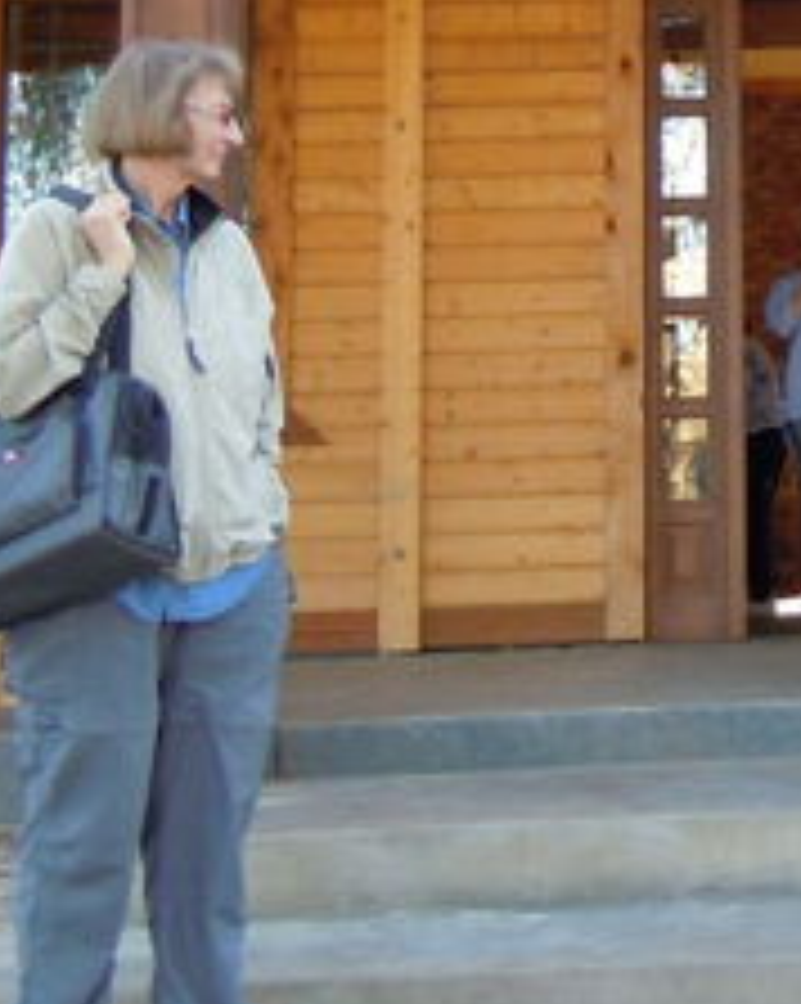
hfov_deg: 13.9
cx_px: 1125
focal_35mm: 105
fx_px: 3116
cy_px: 14
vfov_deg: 17.9
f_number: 3.5
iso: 200
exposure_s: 1/60
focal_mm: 5.4
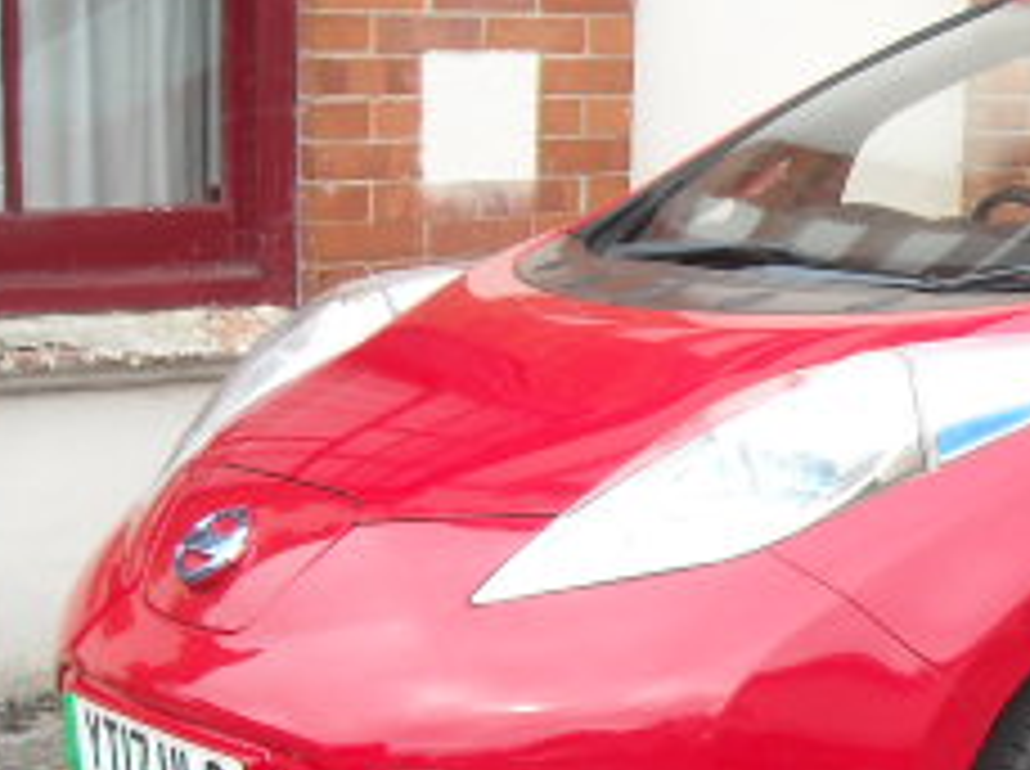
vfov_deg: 14.9
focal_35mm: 98
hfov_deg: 19.0
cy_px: 630
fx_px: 2911
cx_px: 1228
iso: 64
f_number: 2.8
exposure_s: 1/272
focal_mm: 5.7
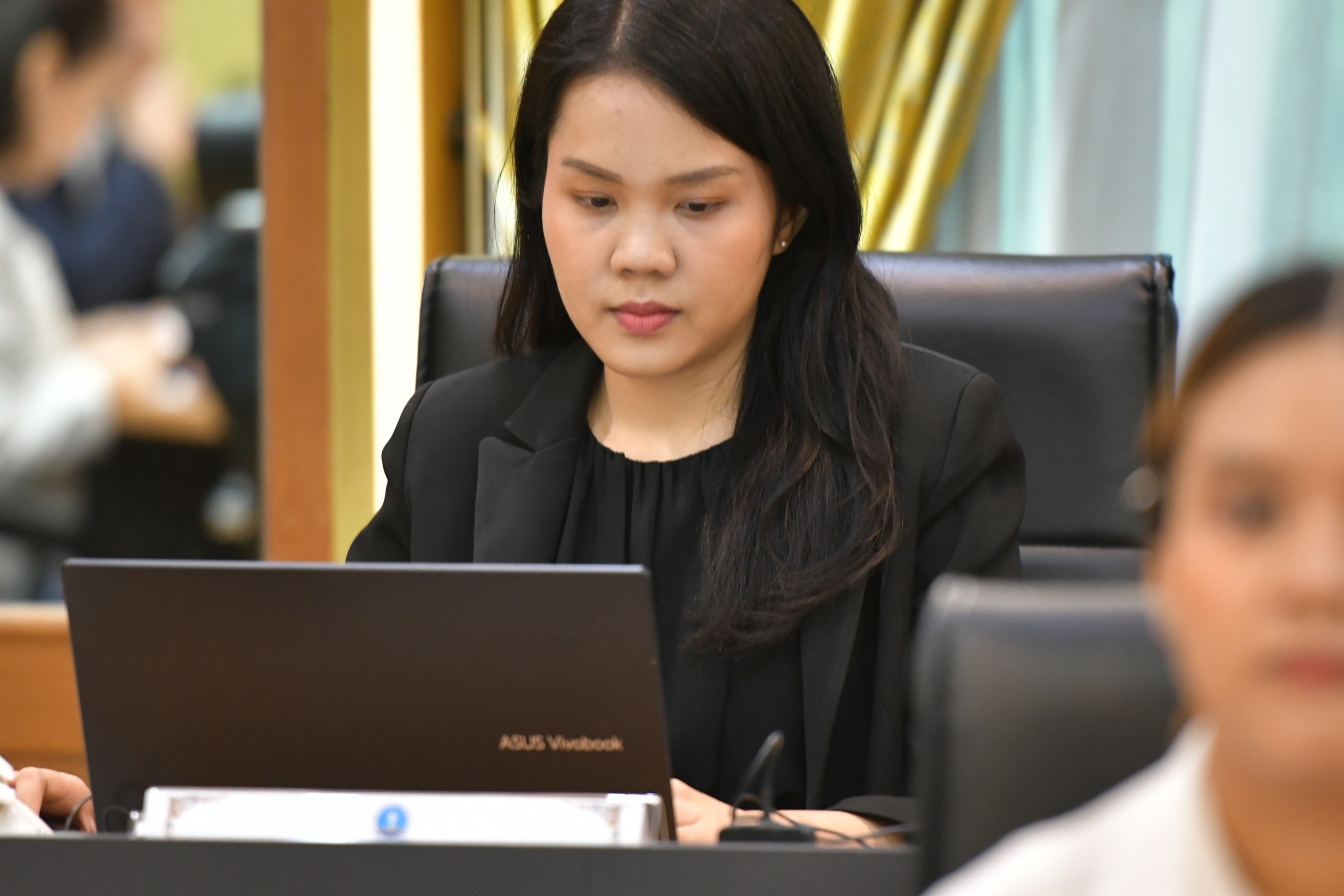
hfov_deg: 8.2
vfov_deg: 5.5
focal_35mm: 251
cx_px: 630
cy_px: 387
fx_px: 9371
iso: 2000
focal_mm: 200
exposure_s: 1/125
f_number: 3.5
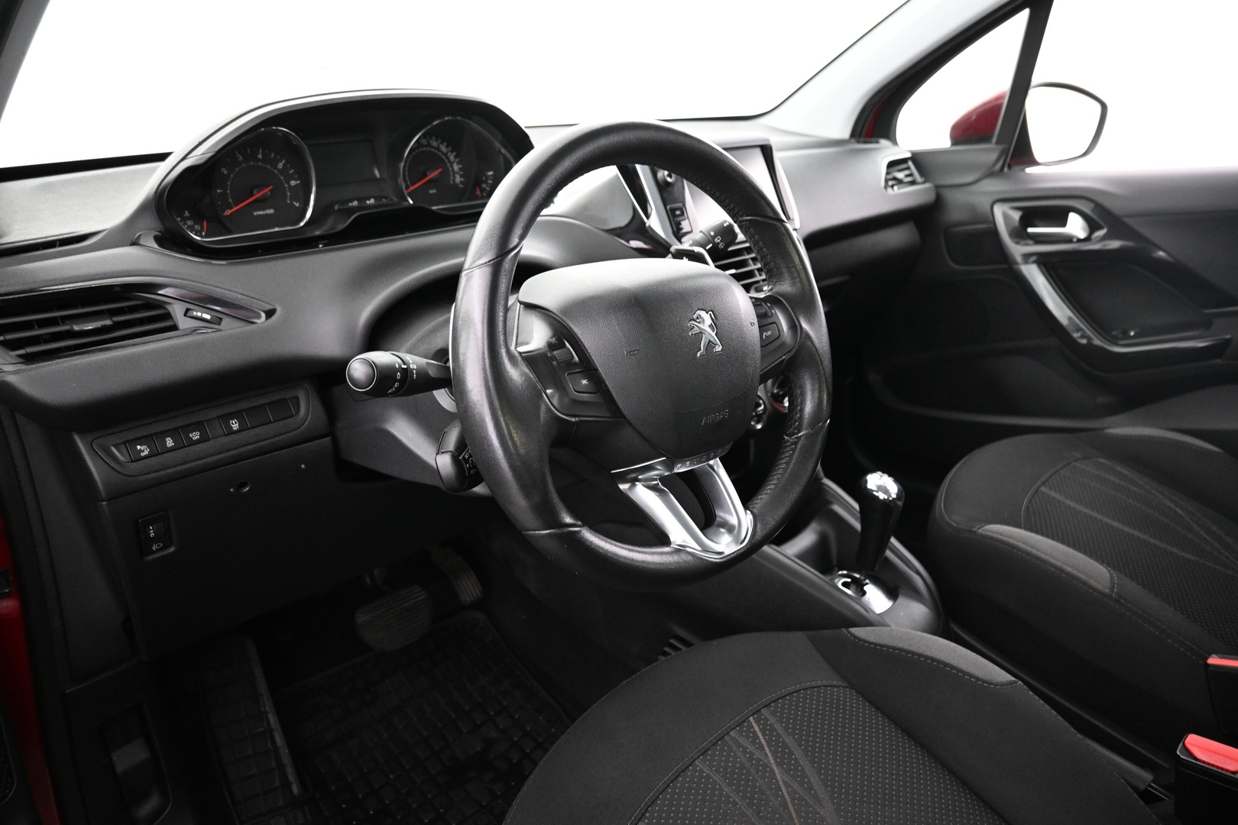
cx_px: 619
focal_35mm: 24
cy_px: 412
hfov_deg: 73.7
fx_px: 825
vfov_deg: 53.1
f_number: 3.5
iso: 1600
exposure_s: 1/10
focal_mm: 16
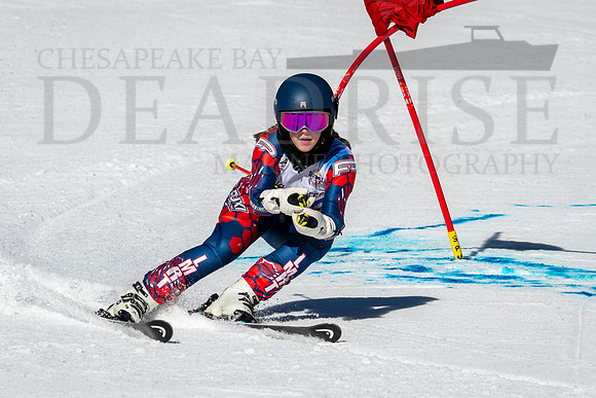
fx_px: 14330
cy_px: 179
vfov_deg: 1.6
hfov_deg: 2.4
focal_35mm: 865
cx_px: 287
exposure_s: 1/2000
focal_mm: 400
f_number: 8
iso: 200
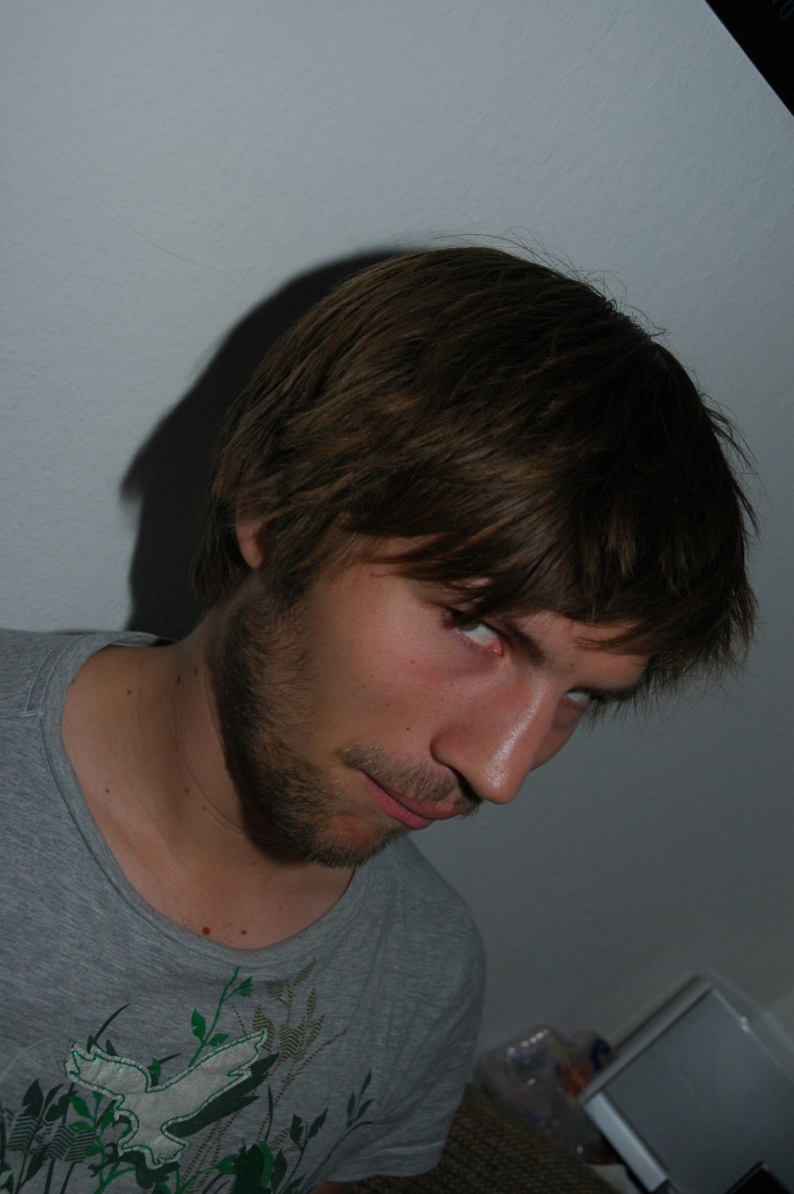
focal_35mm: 40
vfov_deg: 48.0
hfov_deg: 33.0
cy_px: 597
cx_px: 397
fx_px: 1342
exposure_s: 1/60
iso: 400
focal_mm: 27
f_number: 5
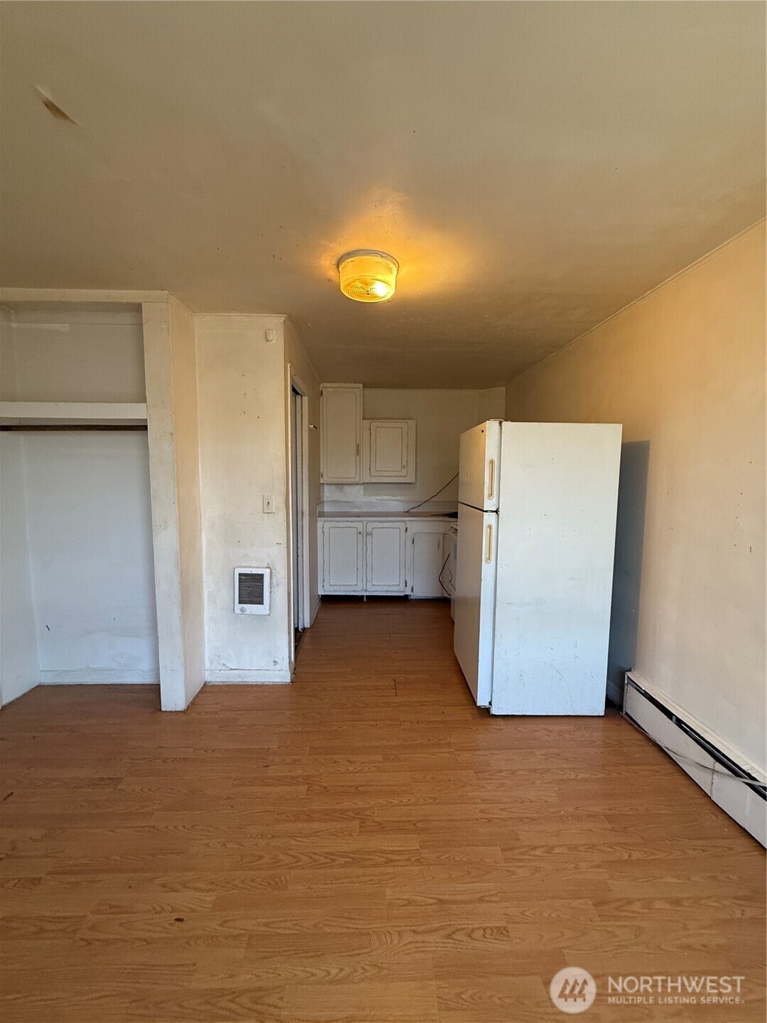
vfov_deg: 102.1
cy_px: 512
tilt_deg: -5.6
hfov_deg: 85.7
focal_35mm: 14
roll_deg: -0.1
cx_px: 384
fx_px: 414
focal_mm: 2.22
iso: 320
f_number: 2.2
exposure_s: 1/120
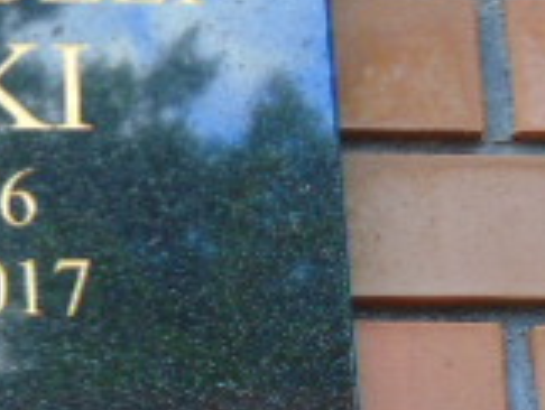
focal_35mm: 158
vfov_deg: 9.4
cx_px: -212
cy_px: 386
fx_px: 2491
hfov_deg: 12.0
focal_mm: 7.1
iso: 80
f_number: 3.9
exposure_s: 1/50
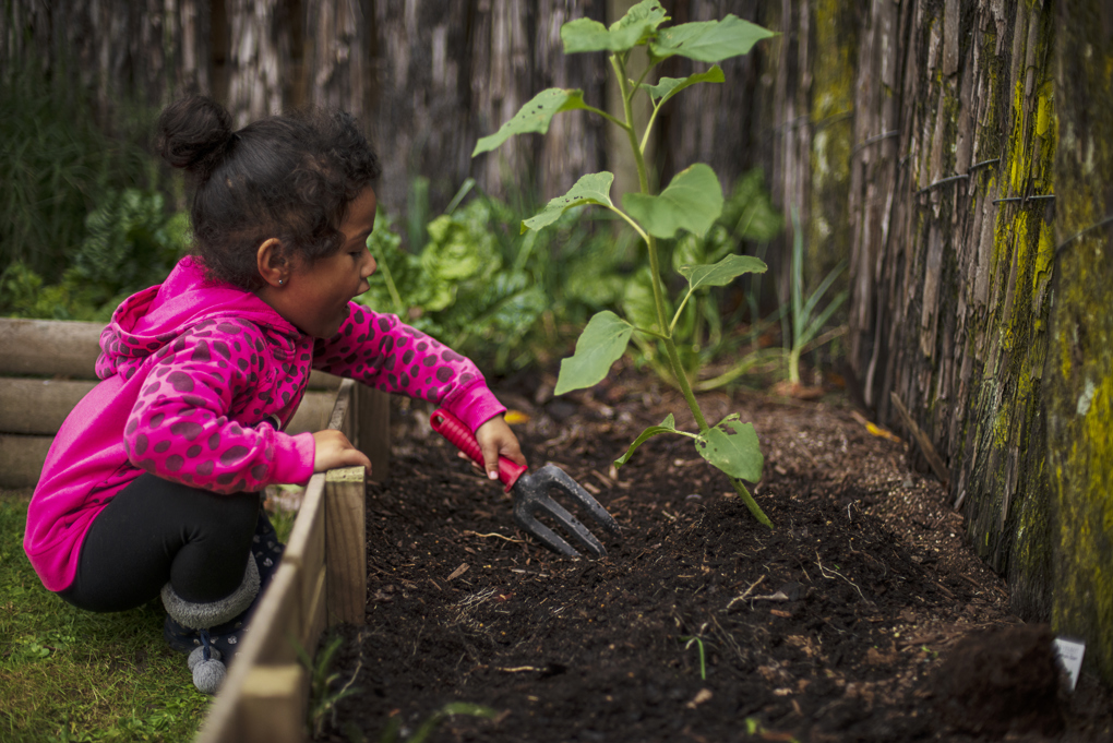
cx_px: 556
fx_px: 1546
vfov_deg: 27.0
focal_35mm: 50
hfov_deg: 39.6
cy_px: 372
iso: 800
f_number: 1.4
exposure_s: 1/3200
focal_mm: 50
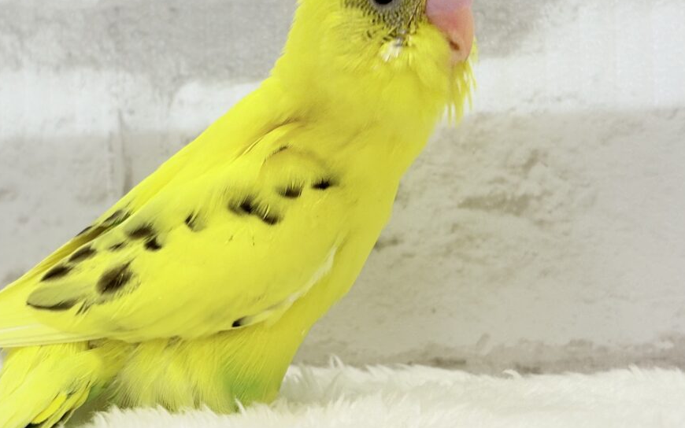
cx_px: 249
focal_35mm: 76
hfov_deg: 27.0
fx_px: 1419
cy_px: 156
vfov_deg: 17.1
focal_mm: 5.96
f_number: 1.6
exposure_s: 1/100
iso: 40
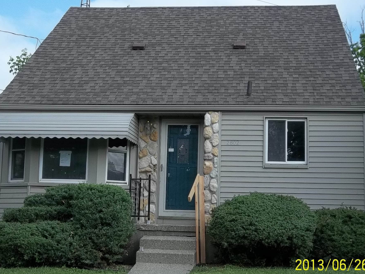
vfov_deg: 24.4
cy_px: 145
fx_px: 633
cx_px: 179
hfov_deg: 32.2
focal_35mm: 60
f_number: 5
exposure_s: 1/250
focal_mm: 9.3
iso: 80
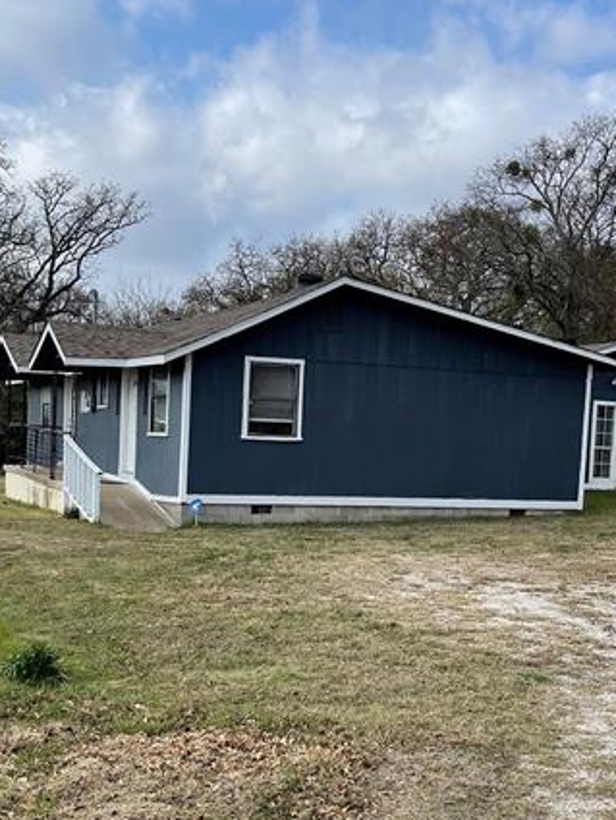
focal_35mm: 47
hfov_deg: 30.9
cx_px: 272
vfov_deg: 40.2
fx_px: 1115
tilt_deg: -3.8
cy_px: 507
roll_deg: -1.9
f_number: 1.6
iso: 32
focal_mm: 5.1
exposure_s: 1/3165
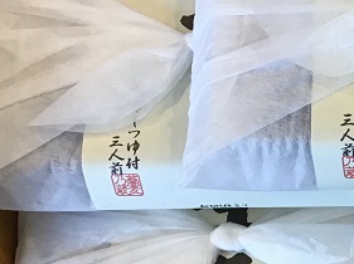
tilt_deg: -76.4
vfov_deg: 16.4
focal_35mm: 90
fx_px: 919
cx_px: 463
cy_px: 163
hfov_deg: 20.0
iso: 32
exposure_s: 1/33
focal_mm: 3.3
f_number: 2.4
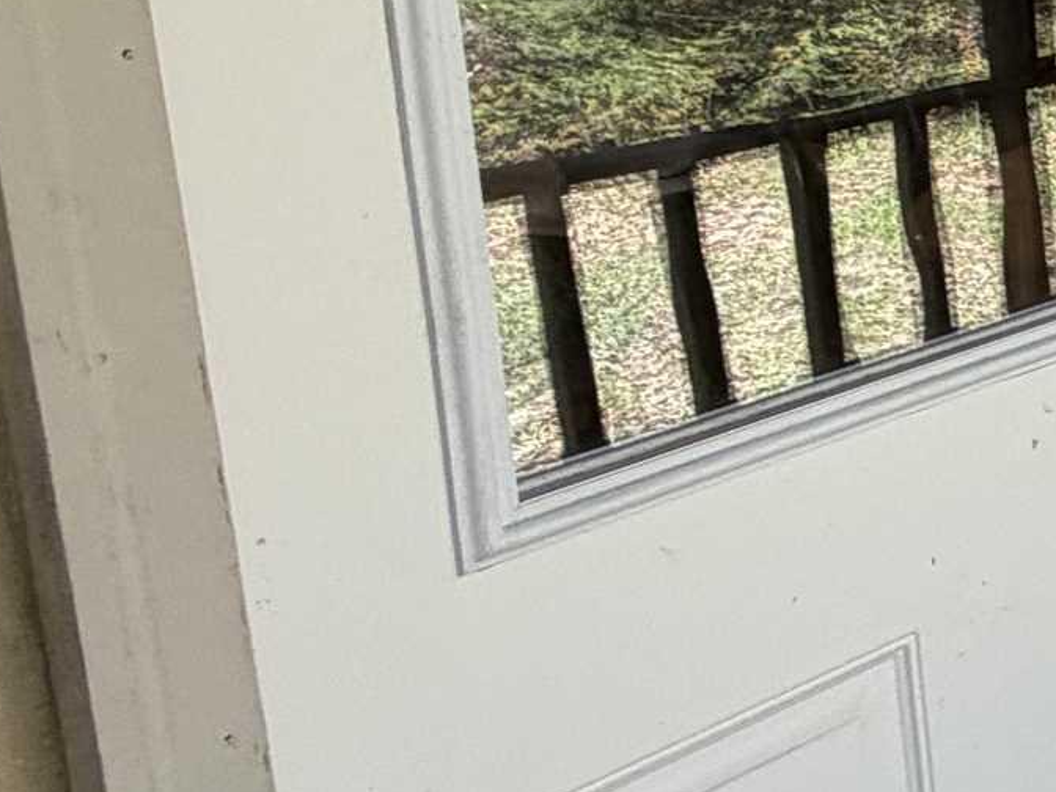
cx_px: 2365
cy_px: -42
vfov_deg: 21.9
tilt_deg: -6.4
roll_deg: -0.3
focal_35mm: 64
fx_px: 1952
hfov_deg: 16.6
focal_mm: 2.22
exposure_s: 1/121
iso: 50
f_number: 2.2
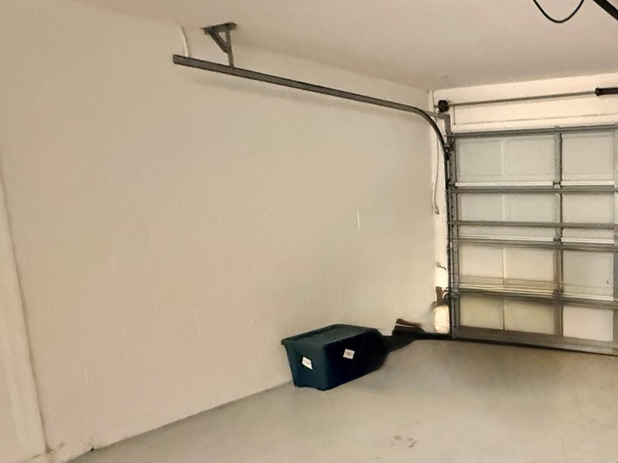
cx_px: 596
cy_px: 265
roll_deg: -1.0
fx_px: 518
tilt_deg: -3.2
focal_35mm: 29
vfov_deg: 48.1
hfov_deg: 51.4
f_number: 2.2
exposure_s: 1/40
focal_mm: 2.22
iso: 1250
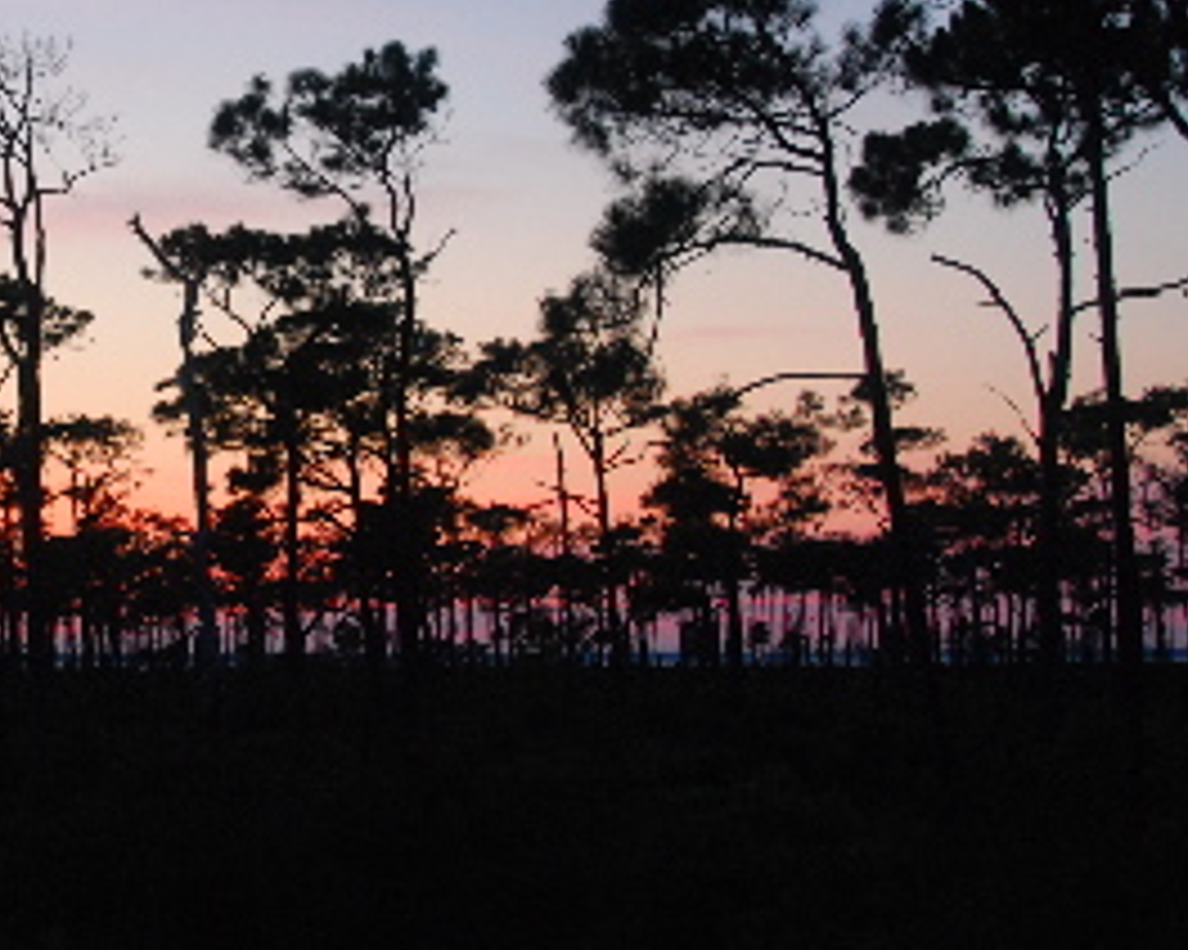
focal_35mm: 75
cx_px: 151
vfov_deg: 20.4
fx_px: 2636
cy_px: 329
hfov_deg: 24.8
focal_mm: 22
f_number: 3.8
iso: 900
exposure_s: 1/30
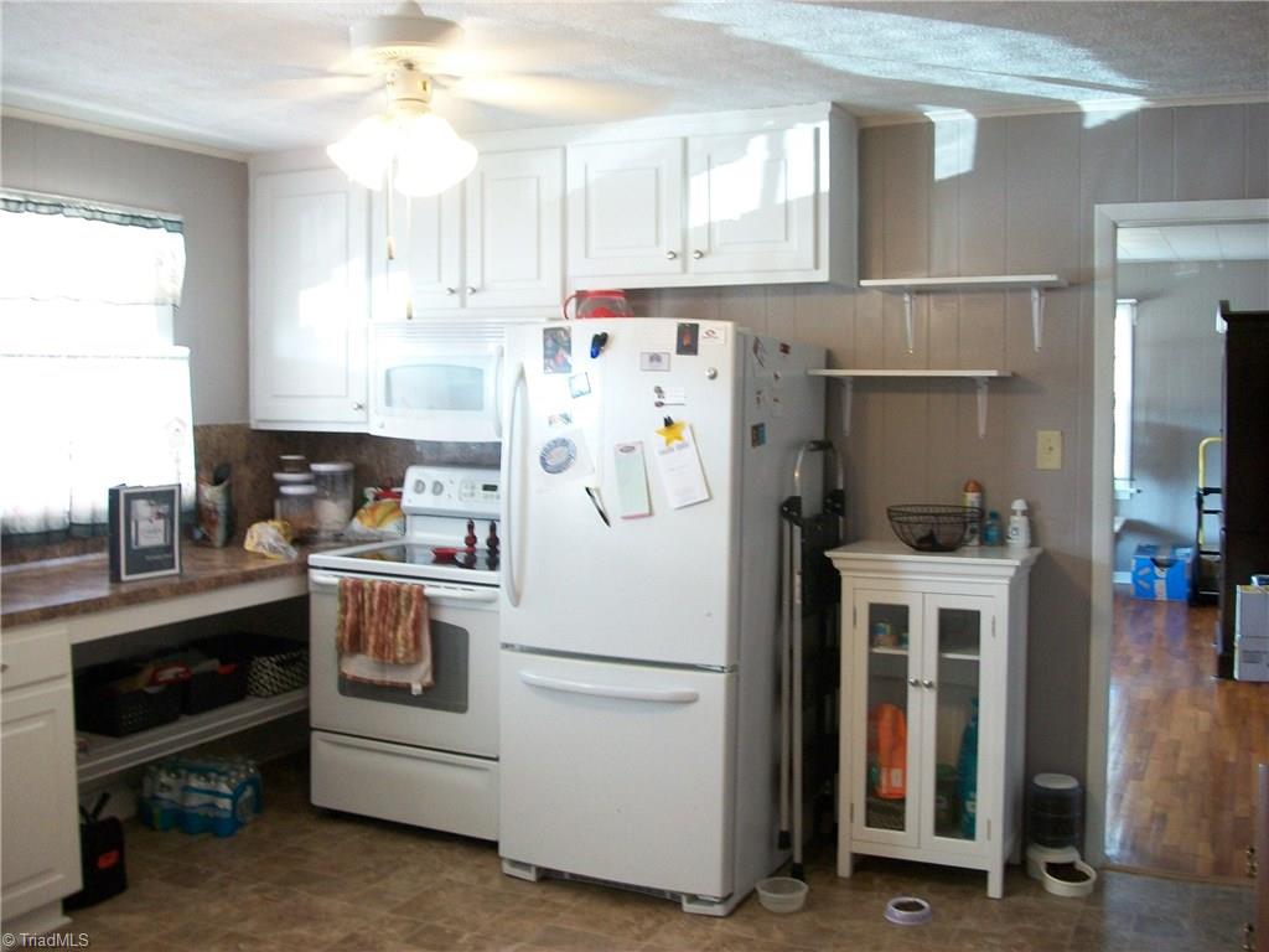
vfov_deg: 44.2
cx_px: 634
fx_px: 1173
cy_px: 476
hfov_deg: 56.8
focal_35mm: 32
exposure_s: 1/15
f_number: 2.9
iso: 160
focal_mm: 5.7
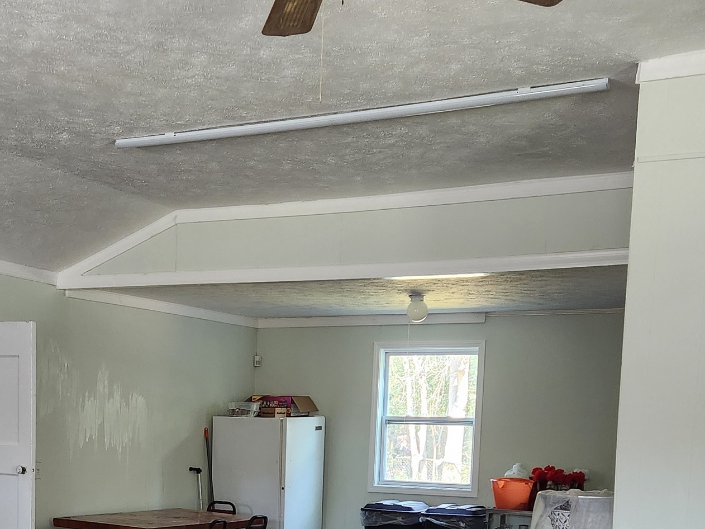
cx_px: 228
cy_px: 549
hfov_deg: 34.0
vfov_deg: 24.7
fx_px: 1140
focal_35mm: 56
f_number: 1.8
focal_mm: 5.4
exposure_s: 1/120
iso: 400
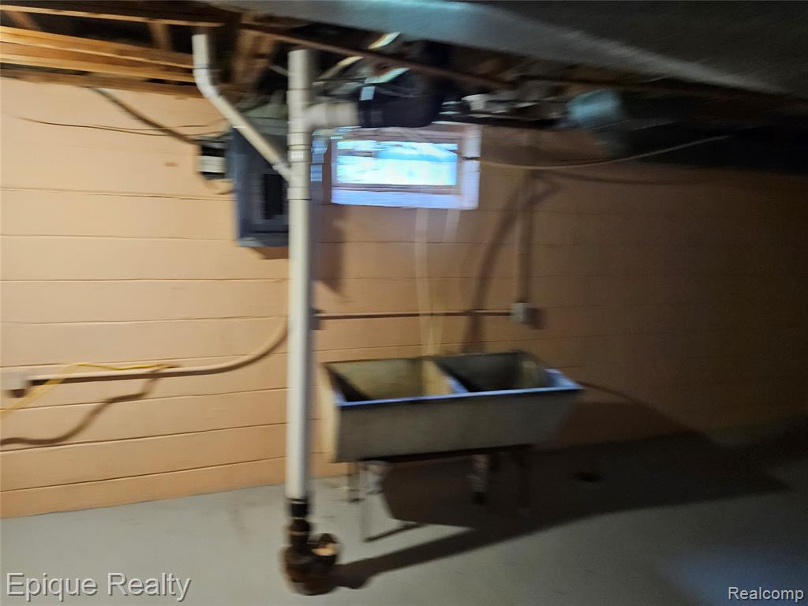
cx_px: 404
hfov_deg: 73.9
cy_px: 303
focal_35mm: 23
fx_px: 537
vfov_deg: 58.9
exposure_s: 1/24
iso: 500
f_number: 1.8
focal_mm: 5.4
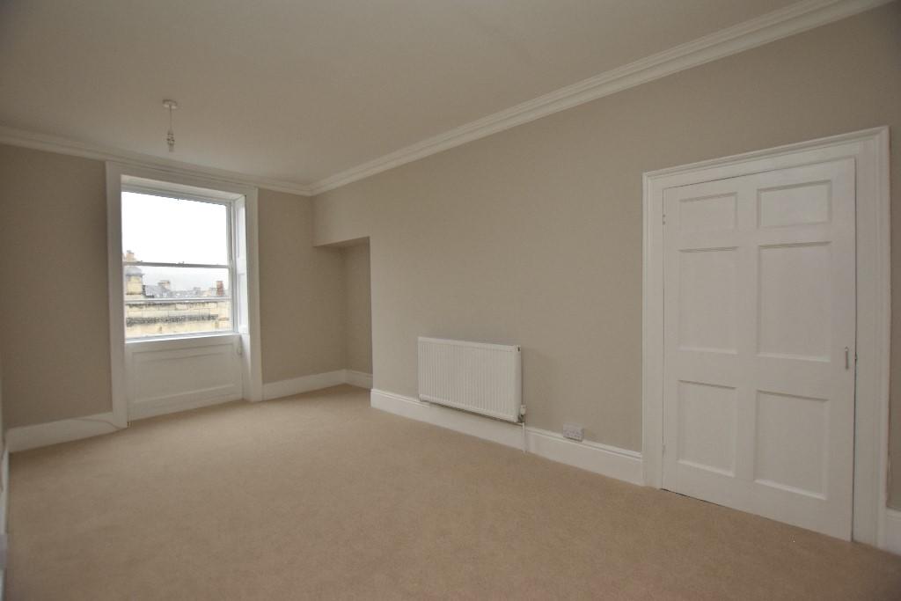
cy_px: 300
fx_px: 375
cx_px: 450
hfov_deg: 100.4
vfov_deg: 77.3
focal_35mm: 15
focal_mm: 10
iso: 500
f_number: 4
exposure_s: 1/200
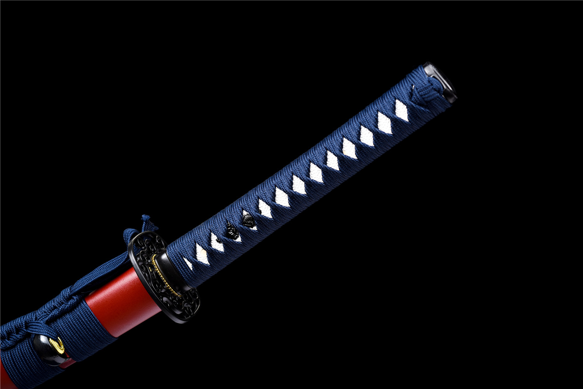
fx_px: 972
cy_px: 194
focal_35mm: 60
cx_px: 292
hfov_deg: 33.4
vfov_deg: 22.6
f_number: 7.1
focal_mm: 60
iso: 100
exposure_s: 1/160
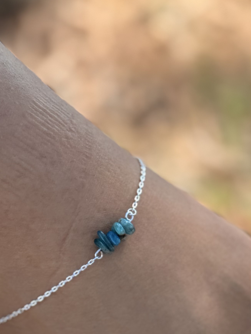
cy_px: 258
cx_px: 115
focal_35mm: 111
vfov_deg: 17.6
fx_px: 1073
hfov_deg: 13.3
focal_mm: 6.76
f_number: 1.78
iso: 100
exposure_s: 1/1575
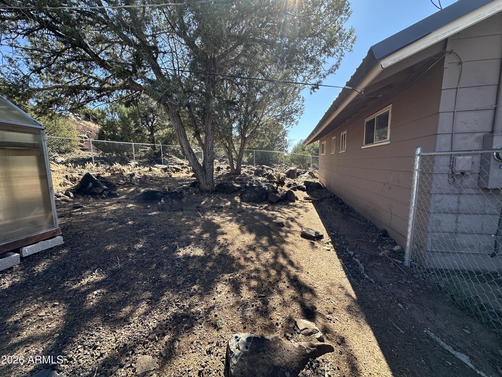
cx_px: 251
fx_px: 203
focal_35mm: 14
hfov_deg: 102.1
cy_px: 188
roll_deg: +1.1
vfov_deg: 85.7
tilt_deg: -6.2
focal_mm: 2.22
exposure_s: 1/381
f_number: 2.2
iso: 40
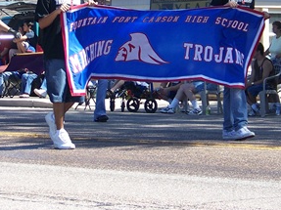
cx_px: 169
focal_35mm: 233
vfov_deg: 6.4
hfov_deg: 8.5
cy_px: 1
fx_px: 1891
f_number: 3.2
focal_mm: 17.6
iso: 64
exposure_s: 1/320
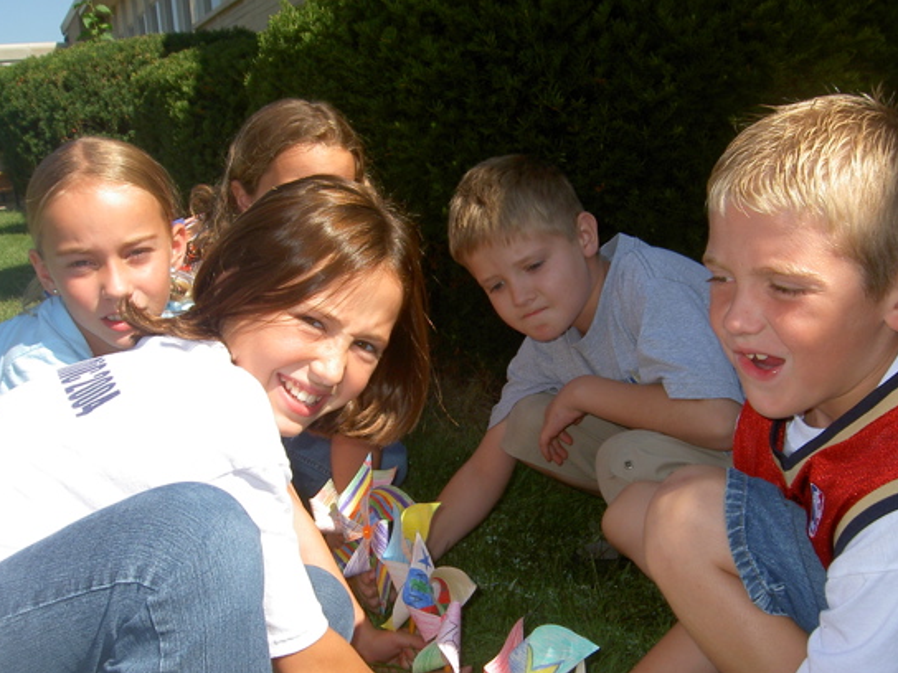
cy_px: 379
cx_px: 479
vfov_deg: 35.9
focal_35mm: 40
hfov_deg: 46.8
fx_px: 1038
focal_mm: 5.6
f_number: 4.7
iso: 50
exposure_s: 1/320
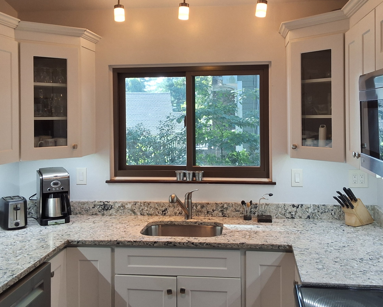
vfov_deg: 37.2
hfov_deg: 45.8
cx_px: 200
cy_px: 118
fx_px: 453
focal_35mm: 40
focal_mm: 2.91
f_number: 1.9
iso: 50
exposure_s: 1/60
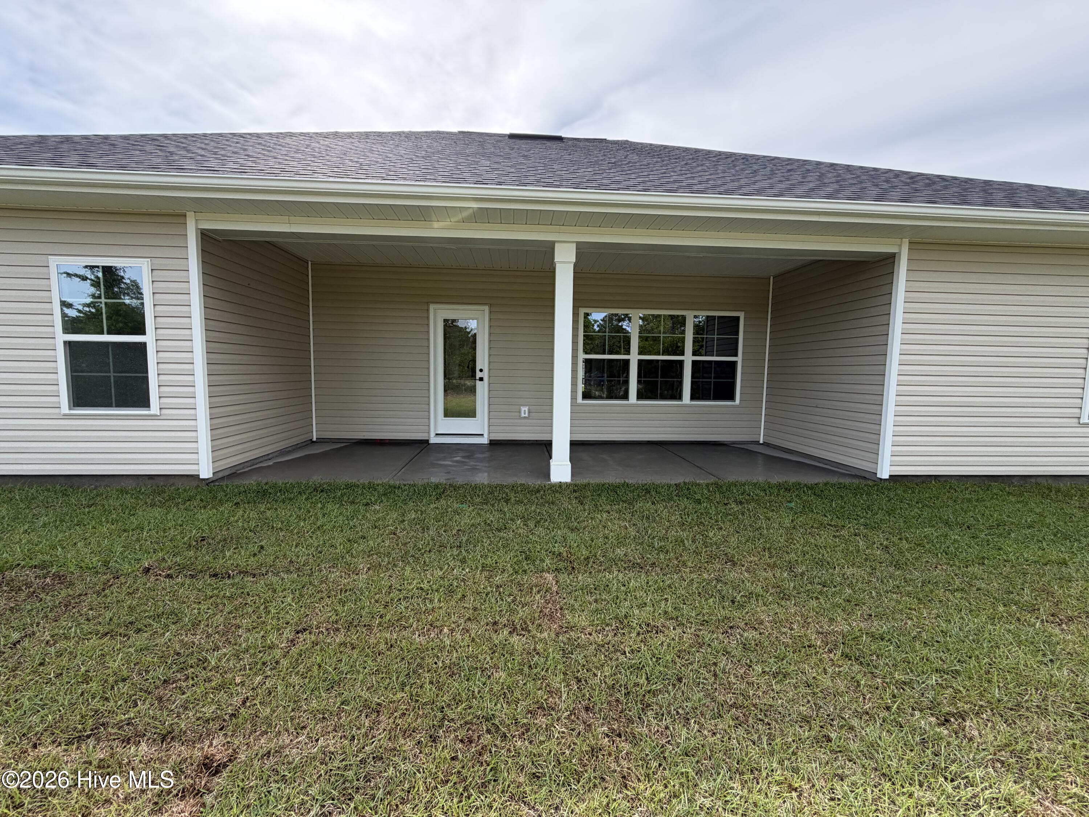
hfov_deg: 102.1
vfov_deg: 85.7
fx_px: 440
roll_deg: -0.5
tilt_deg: -5.1
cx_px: 544
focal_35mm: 14
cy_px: 408
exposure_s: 1/502
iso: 50
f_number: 2.2
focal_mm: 2.22
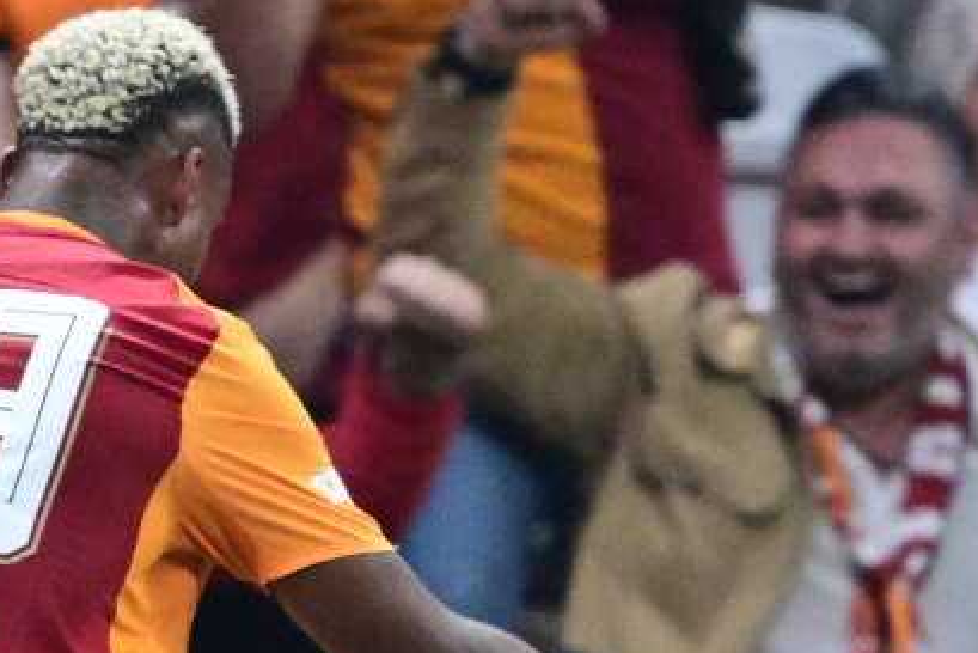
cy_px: 398
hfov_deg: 1.1
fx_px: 51007
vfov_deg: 0.7
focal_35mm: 1877
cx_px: 851
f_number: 2.8
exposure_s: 1/2500
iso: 3200
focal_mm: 400
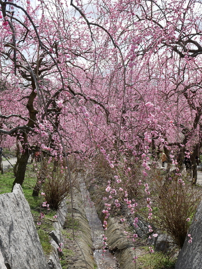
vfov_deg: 32.2
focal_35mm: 60
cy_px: 134
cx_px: 101
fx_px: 466
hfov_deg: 24.4
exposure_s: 1/320
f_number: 9
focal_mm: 30
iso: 200
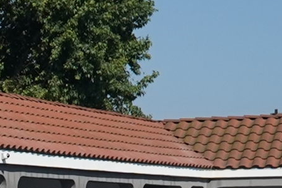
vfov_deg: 6.8
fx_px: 1567
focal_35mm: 200
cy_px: 276
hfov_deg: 9.4
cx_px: -336
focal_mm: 20
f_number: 5.6
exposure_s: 1/2000
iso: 250
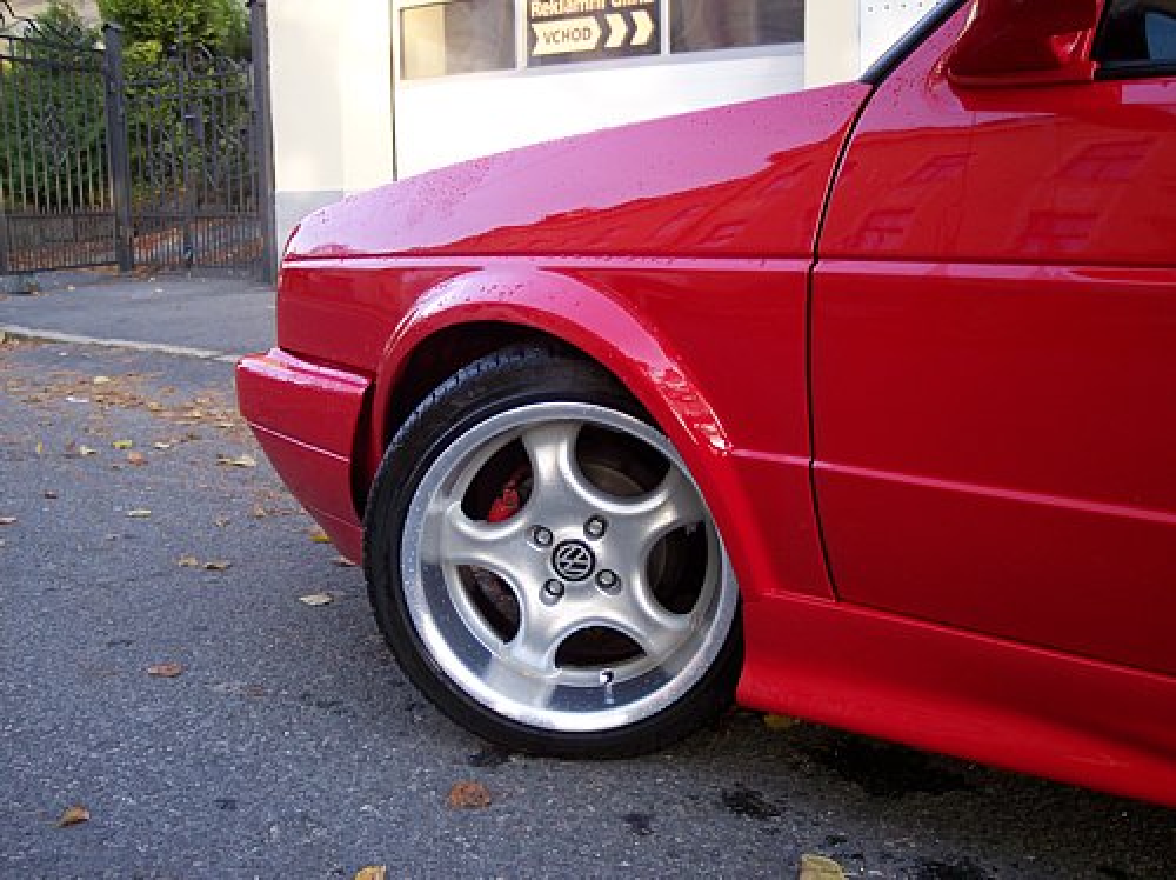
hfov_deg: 49.0
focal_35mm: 38
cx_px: 588
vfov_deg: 37.7
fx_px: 1290
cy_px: 440
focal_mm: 8
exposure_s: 1/125
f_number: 2.8
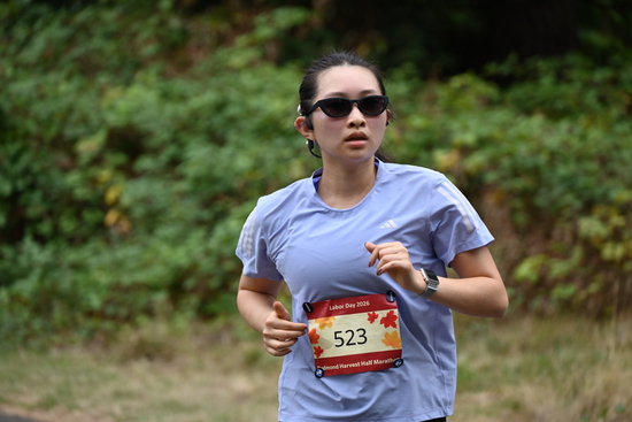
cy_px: 211
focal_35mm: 200
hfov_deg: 10.3
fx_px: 3512
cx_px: 316
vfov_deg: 6.9
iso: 400
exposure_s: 1/400
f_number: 6.3
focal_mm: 200
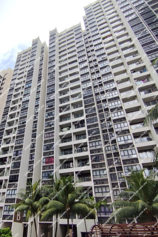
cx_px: 31
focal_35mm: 23
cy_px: 122
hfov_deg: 51.6
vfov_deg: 76.1
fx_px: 151
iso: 50
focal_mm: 1.65
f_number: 2.2
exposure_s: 1/1486
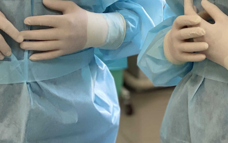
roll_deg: -0.4
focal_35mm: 159
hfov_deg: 13.2
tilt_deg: -9.0
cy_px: -78
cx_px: 136
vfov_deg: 8.1
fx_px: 988
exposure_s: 1/100
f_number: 2
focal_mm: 6
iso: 160
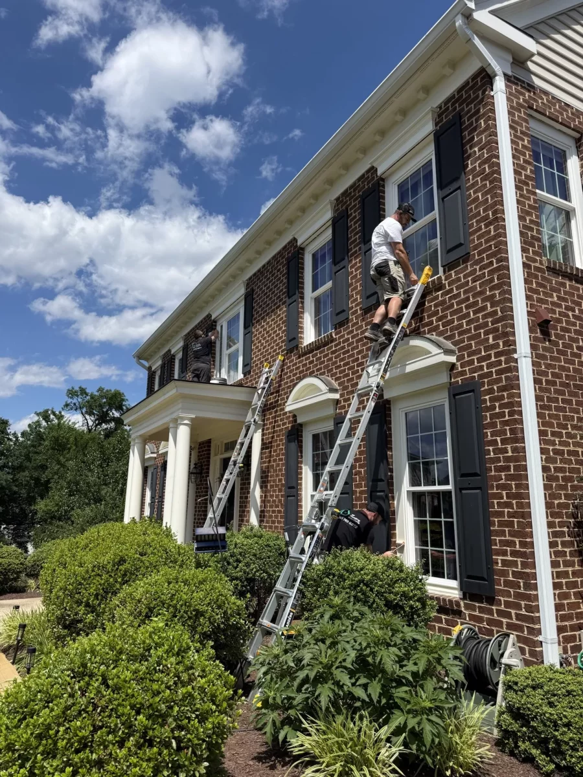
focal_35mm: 24
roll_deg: -1.0
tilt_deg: +13.6
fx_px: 539
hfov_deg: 56.8
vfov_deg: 71.6
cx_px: 292
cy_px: 388
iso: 80
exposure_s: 1/5714
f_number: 1.78
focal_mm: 6.76
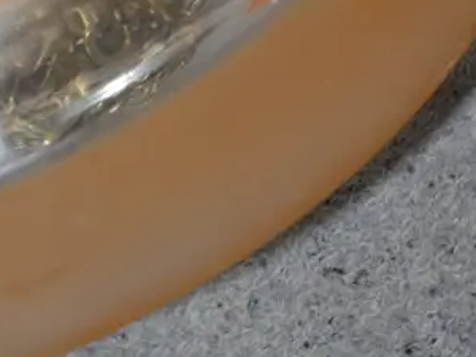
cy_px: -19
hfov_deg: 9.6
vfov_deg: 7.2
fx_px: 2819
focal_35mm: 205
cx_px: -43
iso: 640
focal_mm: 30
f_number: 5.4
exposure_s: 1/60
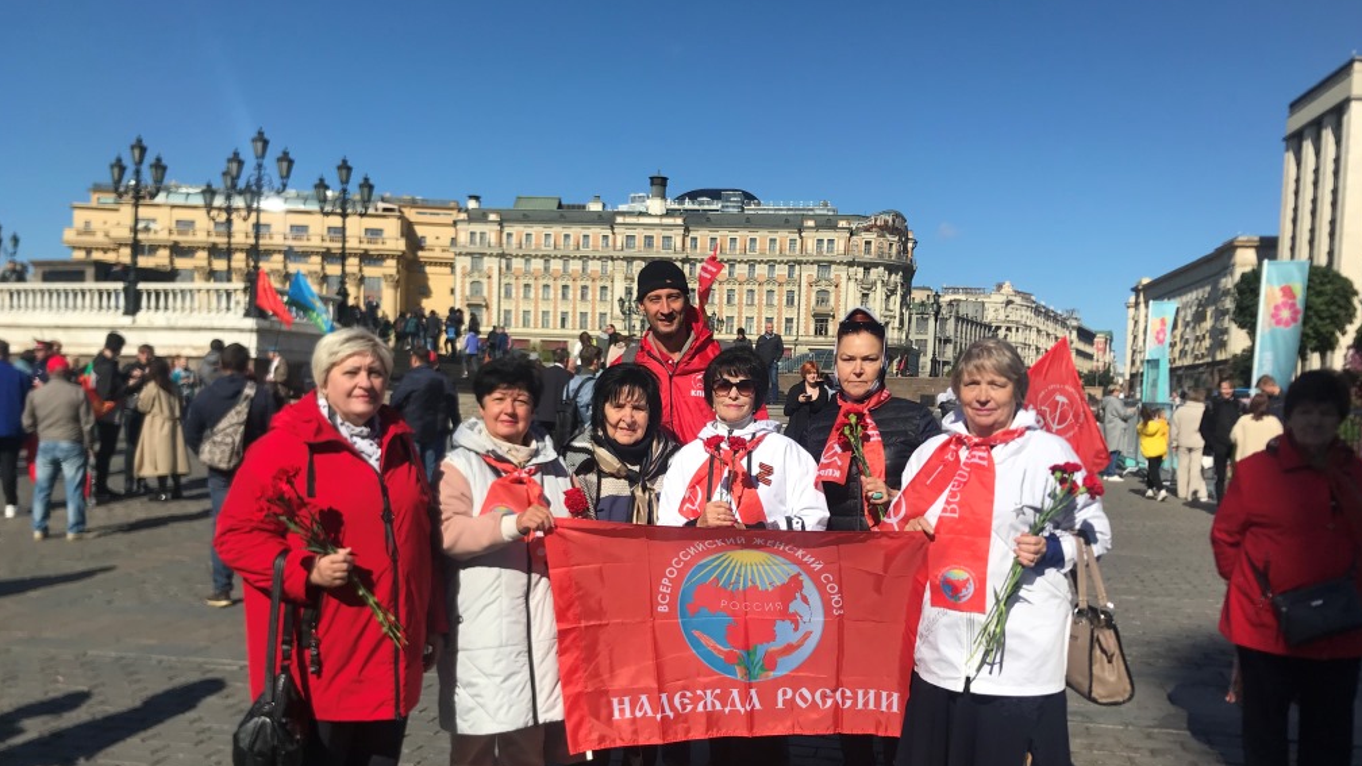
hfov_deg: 62.6
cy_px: 469
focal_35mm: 31
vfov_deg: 37.6
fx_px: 1120
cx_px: 686
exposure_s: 1/3690
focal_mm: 3.99
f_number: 1.8
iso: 20
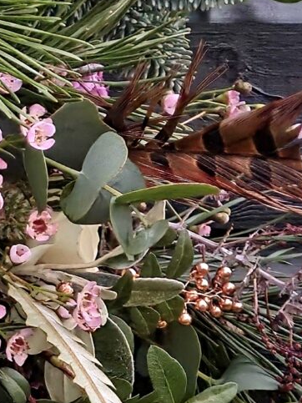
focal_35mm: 122
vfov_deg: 16.1
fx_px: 1420
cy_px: 139
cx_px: -371
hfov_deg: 10.7
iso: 2500
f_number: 1.8
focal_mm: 5.4
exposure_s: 1/20
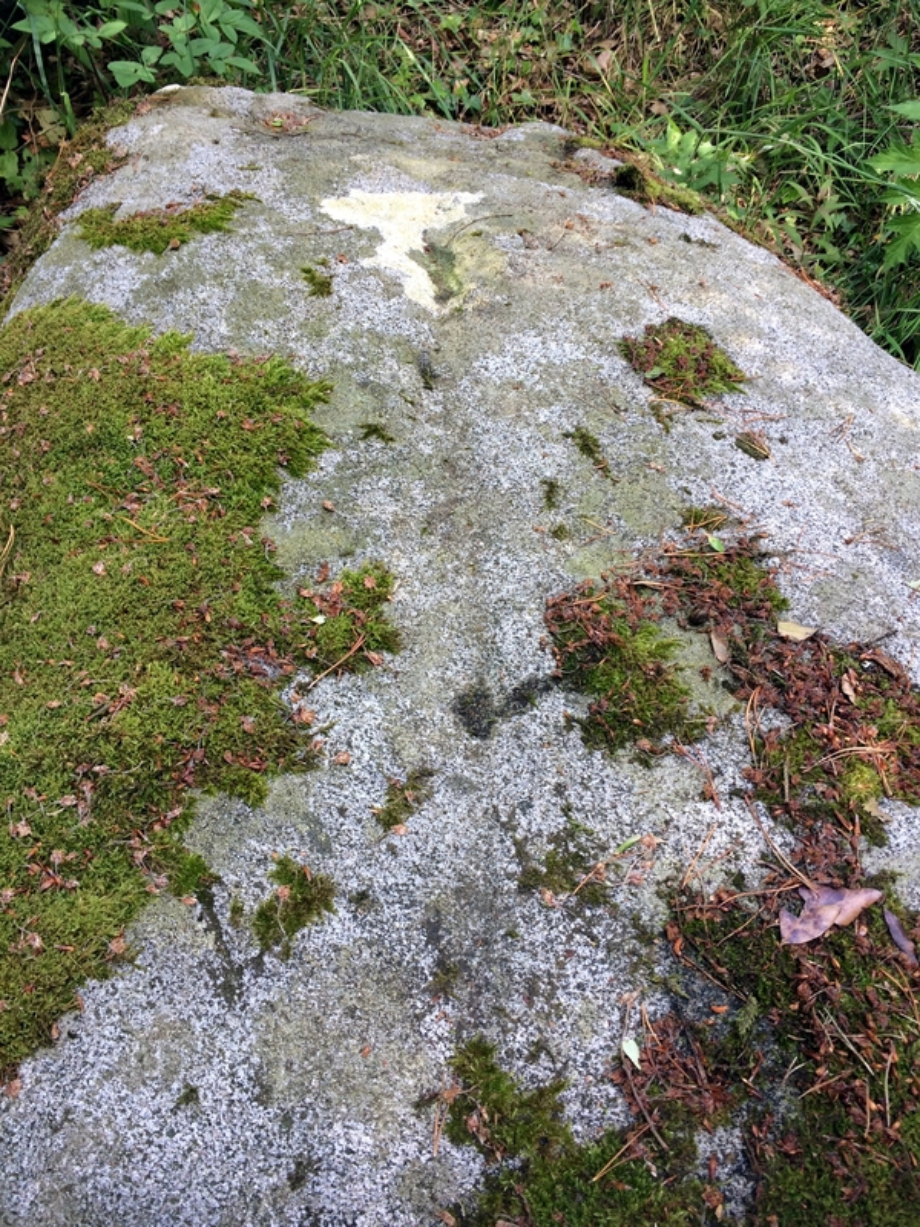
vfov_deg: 61.7
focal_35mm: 29
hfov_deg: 48.2
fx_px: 1028
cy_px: 614
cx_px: 460
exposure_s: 1/100
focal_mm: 4.15
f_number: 2.2
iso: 40
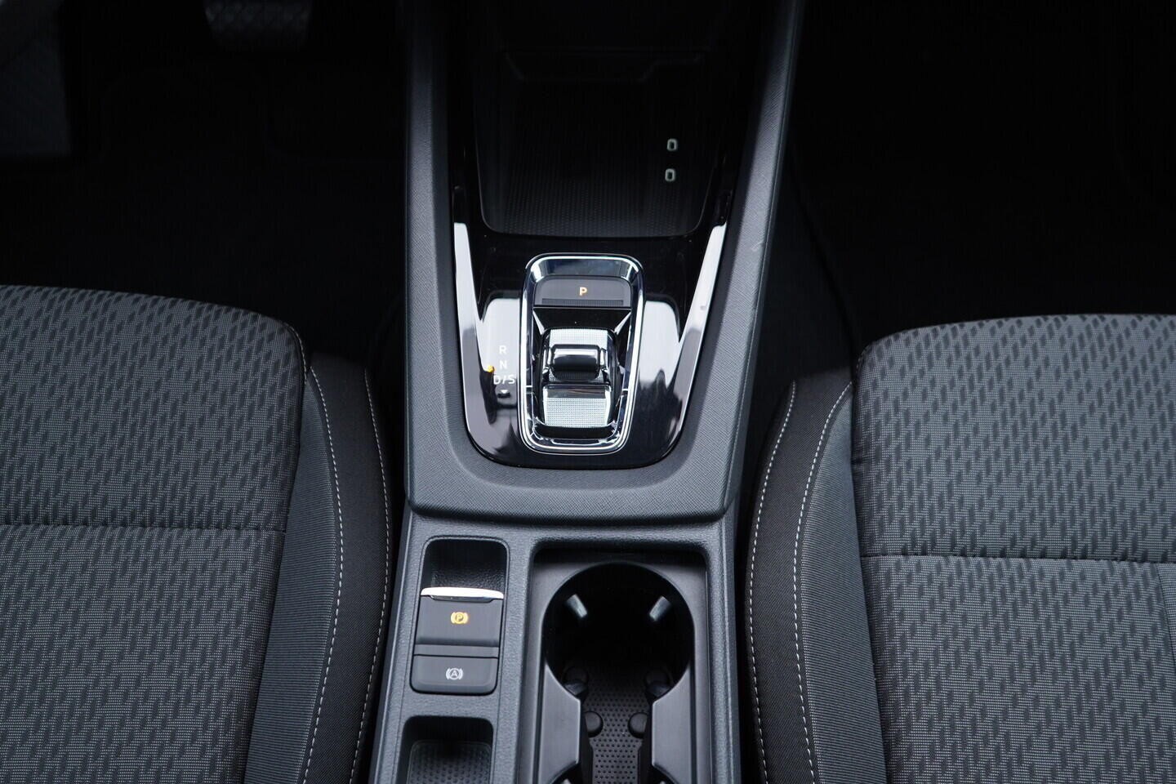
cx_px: 588
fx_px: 1176
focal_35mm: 36
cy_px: 392
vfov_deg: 36.9
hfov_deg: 53.1
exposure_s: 1/40
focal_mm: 24
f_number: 2.8
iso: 400
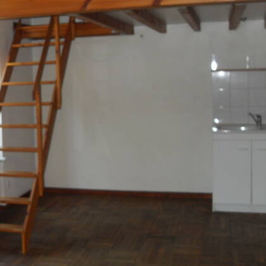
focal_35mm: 55
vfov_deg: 30.9
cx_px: 51
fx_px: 478
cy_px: 96
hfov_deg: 30.3
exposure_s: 1/45
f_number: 2.8
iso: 120
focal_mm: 6.3
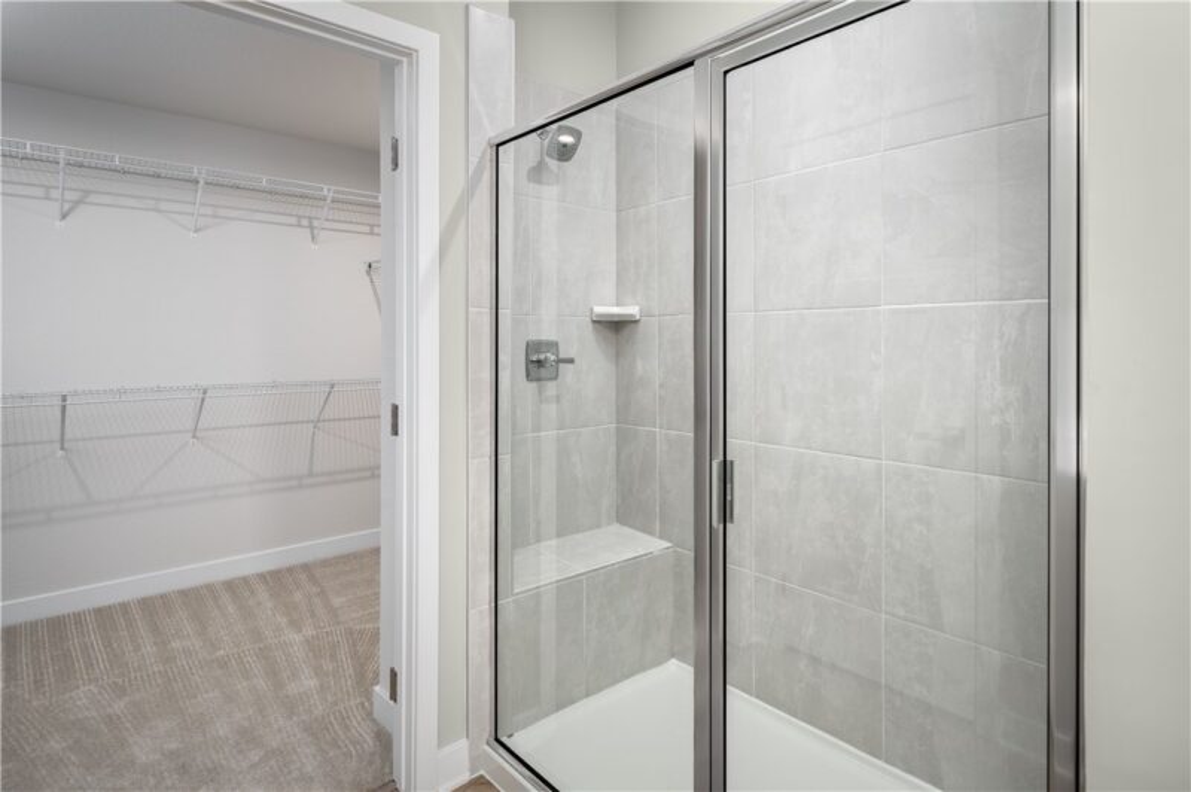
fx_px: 628
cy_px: 396
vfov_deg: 64.5
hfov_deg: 87.0
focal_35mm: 19
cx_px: 596
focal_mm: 19
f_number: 7.1
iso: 320
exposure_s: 1/200
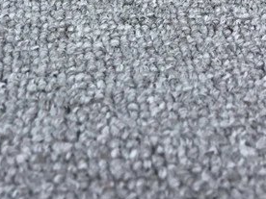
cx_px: 127
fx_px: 692
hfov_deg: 21.8
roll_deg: -1.2
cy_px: -71
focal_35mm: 90
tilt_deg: -24.5
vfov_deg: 15.5
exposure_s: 1/381
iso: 25
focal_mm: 3.3
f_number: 2.4
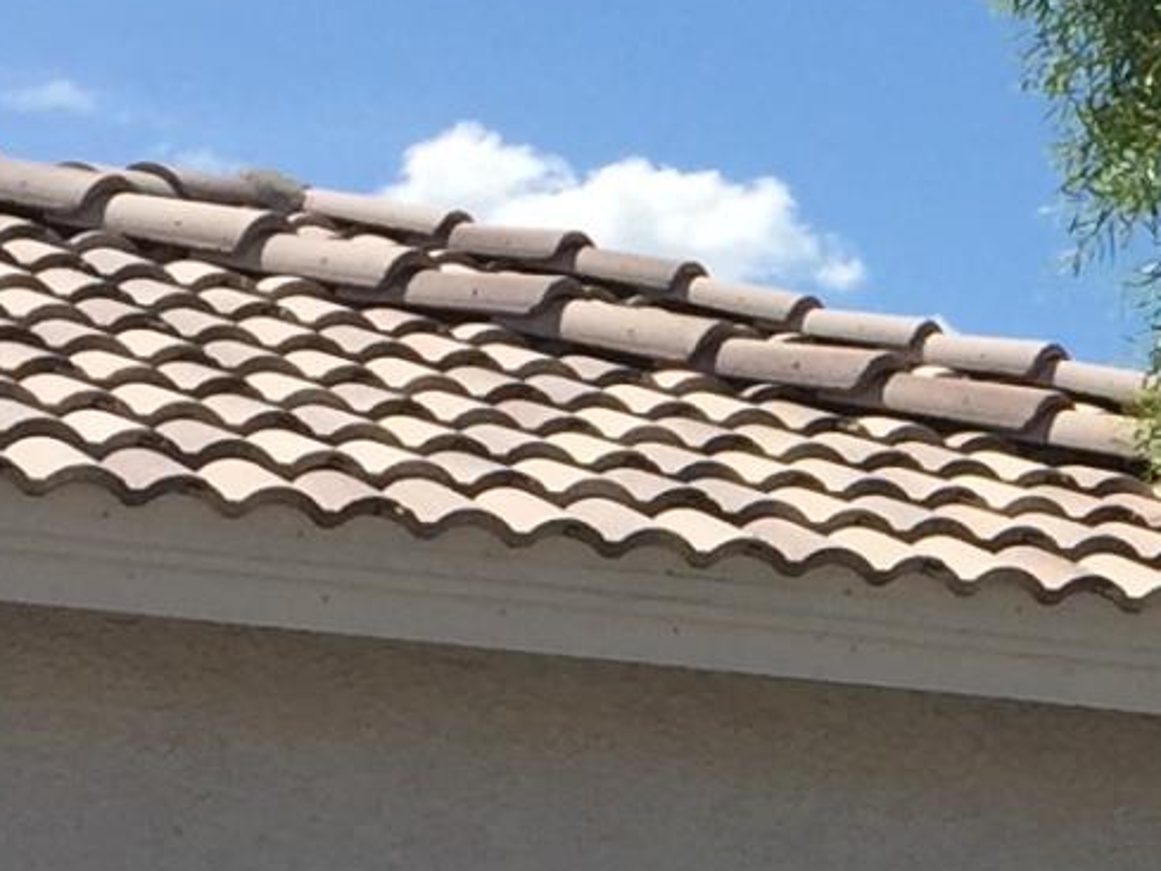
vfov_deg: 8.1
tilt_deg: +2.4
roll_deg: -0.5
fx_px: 5971
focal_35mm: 178
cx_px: 1826
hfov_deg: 10.6
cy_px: 1464
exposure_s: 1/2475
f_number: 2.2
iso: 32
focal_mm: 4.15
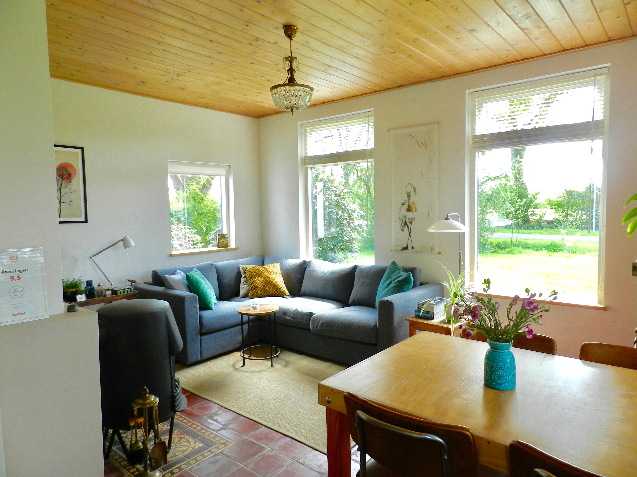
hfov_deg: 73.9
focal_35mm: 23
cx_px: 318
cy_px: 238
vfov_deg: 58.9
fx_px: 423
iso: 160
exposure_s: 1/40
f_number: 3.4
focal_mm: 4
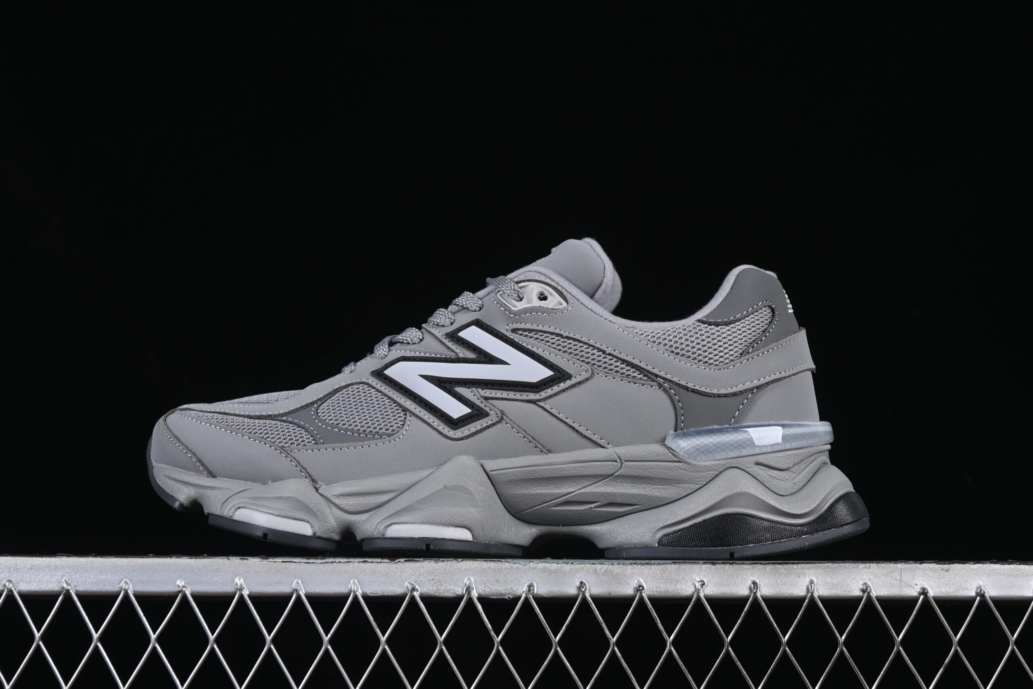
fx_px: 2152
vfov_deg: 18.2
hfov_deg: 27.0
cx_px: 516
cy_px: 344
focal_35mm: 75
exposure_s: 1/60
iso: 160
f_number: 7.1
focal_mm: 50
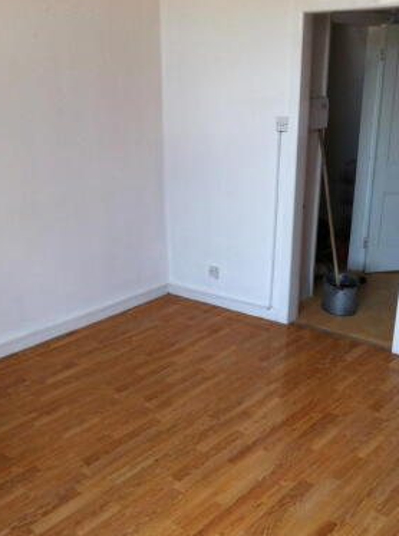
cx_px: 174
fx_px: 633
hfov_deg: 35.0
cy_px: 298
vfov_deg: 45.8
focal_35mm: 41
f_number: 2.8
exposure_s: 1/60
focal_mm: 3.85
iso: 100
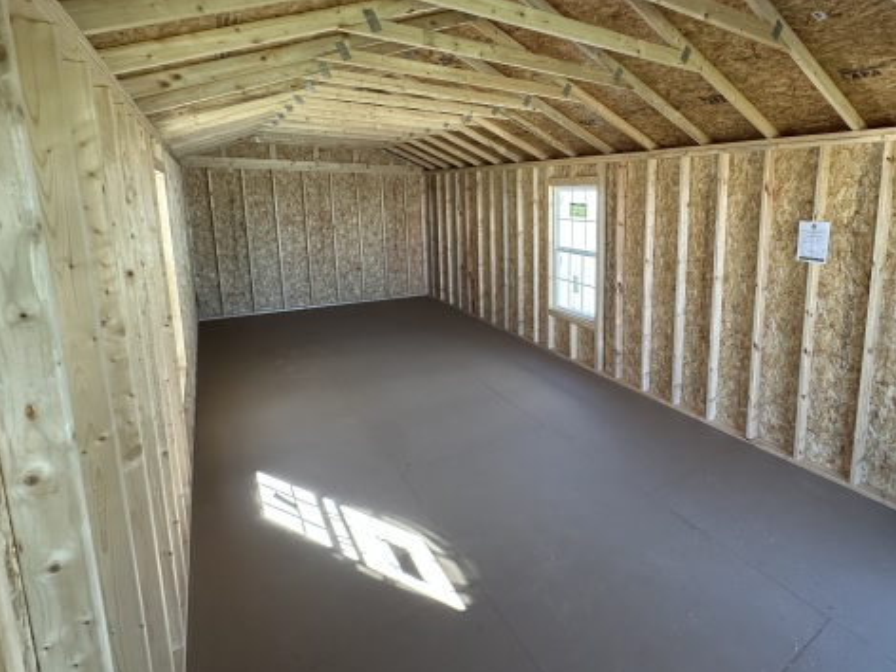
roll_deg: -2.9
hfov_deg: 81.9
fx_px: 492
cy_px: 271
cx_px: 594
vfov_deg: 68.1
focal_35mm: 19
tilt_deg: -8.2
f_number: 2.2
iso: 160
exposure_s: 1/99
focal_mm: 2.22
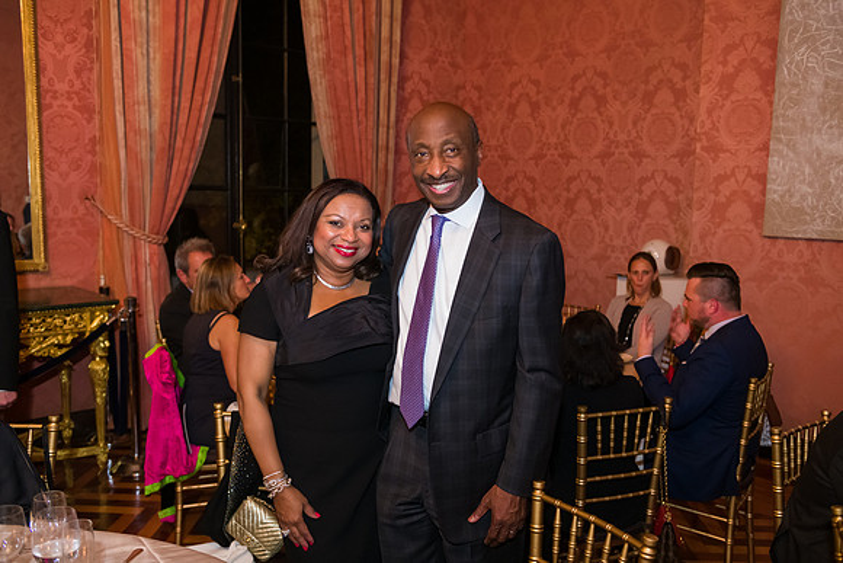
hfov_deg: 58.7
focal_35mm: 32
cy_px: 282
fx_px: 749
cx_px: 422
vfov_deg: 41.1
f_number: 3.5
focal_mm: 32
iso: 3200
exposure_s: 1/80
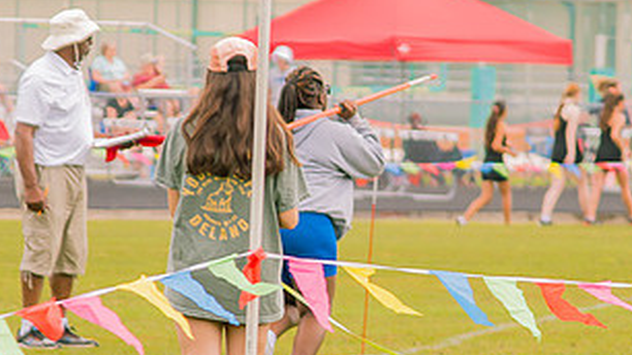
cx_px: 398
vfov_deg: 2.4
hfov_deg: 4.3
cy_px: 196
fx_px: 8478
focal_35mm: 506
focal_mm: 120
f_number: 4
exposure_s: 1/200
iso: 200
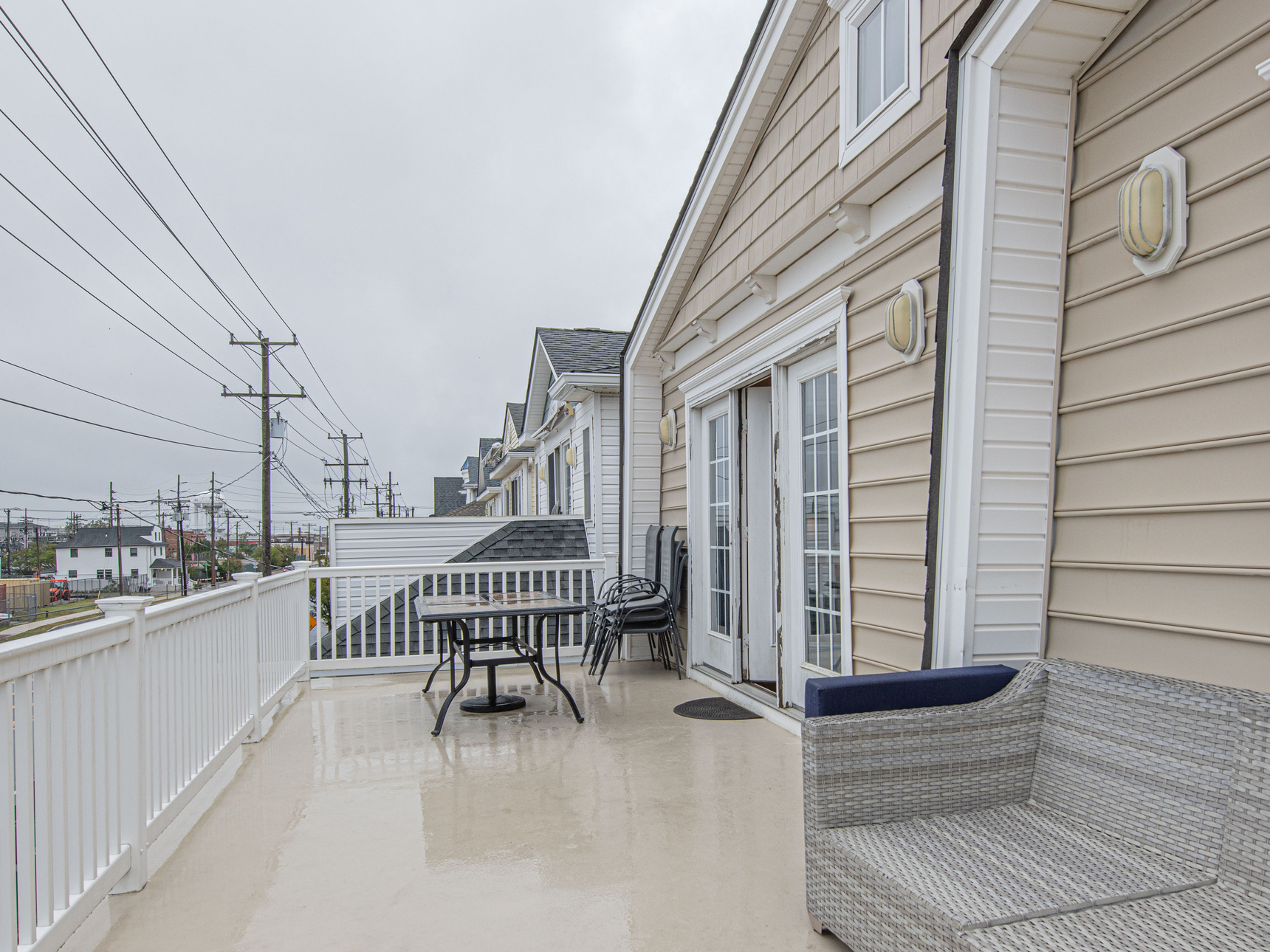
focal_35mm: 25
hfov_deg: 69.3
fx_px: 917
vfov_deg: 54.6
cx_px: 689
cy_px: 549
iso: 280
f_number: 9
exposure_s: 1/100
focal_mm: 14
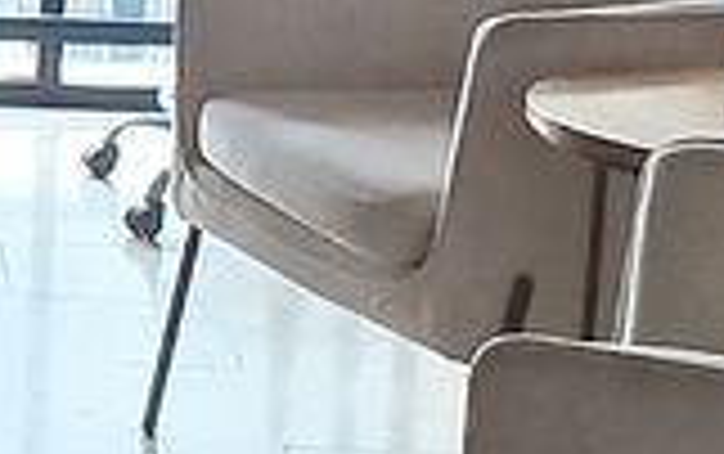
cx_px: -508
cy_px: -76
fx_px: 2667
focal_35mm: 135
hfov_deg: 14.0
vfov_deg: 9.6
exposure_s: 1/120
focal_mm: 1.65
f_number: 2.2
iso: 200
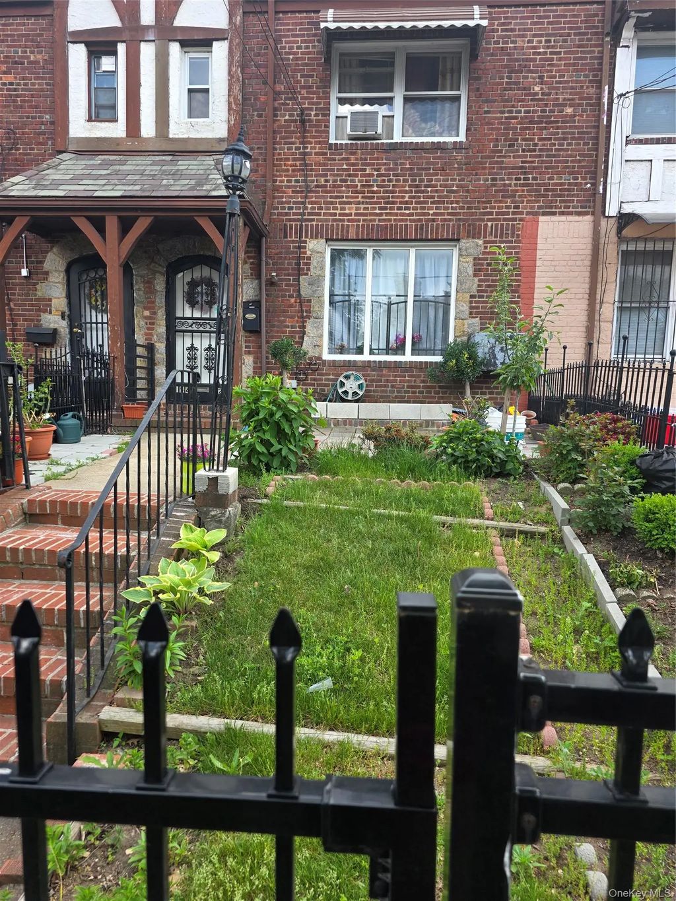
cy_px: 450
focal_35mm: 23
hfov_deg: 58.9
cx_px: 338
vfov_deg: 73.9
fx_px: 599
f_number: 1.7
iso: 50
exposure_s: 1/359
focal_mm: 6.3
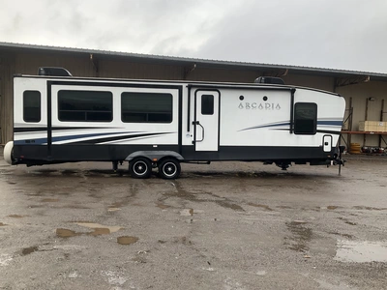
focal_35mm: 29
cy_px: 145
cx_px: 194
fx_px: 324
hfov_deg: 61.7
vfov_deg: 48.2
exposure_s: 1/175
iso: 20
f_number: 1.8
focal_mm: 3
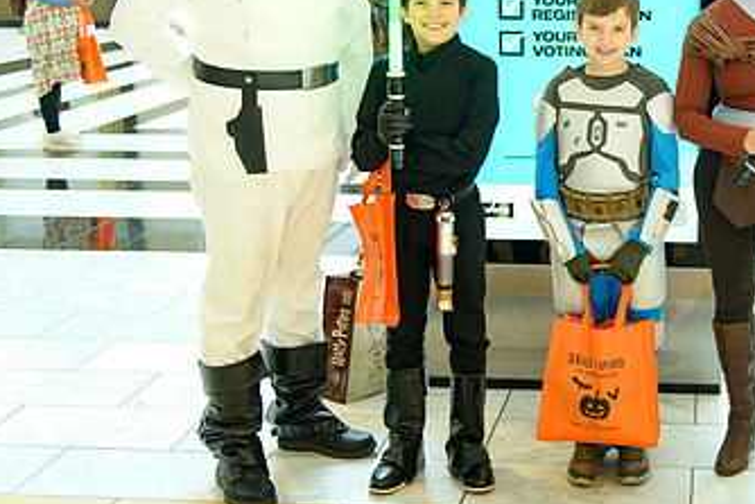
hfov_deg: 32.6
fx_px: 1238
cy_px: 119
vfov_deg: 22.8
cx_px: 644
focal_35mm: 59
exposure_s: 1/200
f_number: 2.8
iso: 800
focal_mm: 34
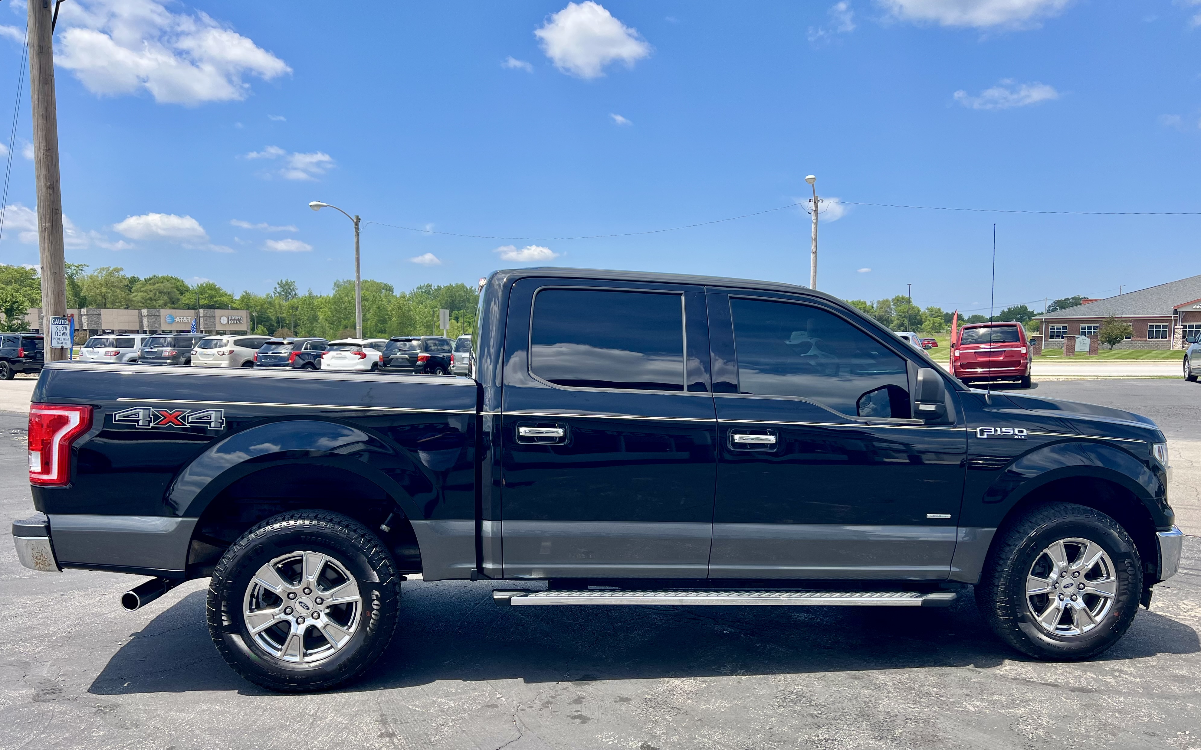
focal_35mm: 28
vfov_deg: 44.4
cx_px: 600
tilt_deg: -6.3
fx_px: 916
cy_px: 435
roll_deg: +0.4
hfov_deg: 66.5
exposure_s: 1/2915
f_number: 1.5
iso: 50
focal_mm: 5.7
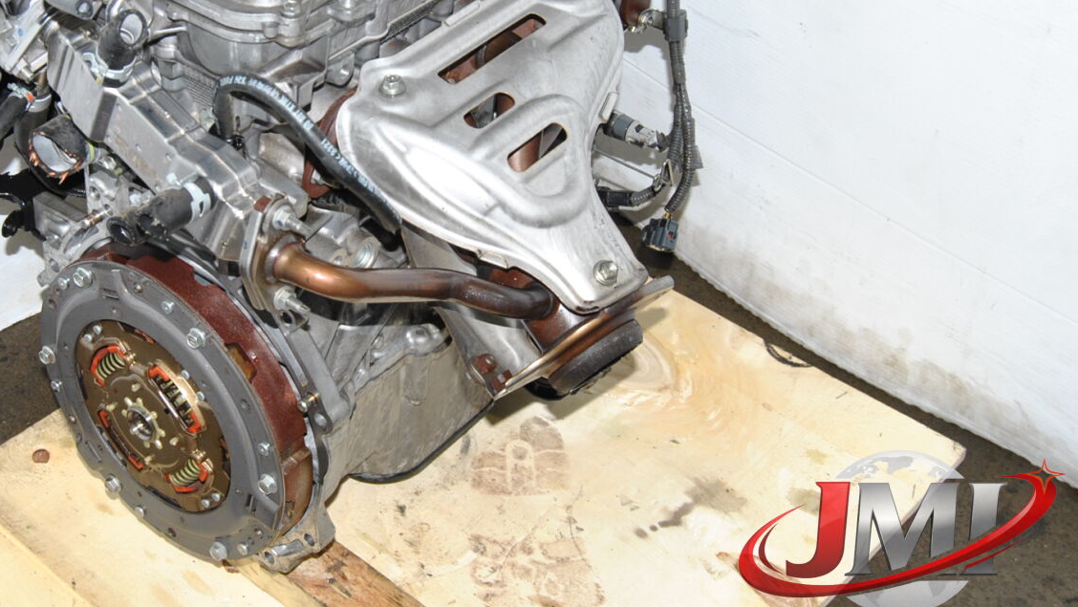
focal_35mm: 58
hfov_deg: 35.6
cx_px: 334
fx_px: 1658
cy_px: 135
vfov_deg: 20.5
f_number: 8
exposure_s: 1/200
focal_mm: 26
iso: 400
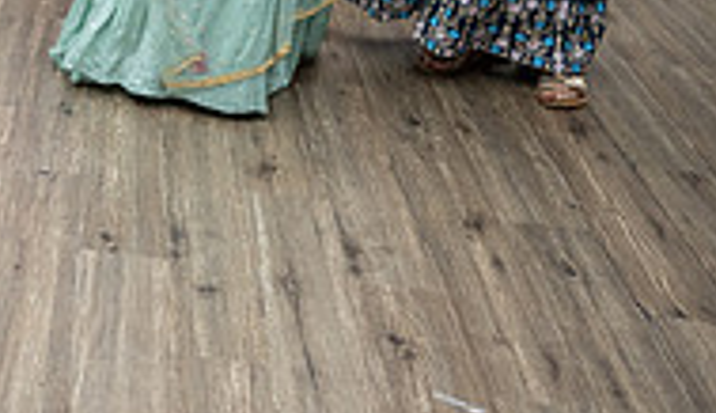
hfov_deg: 23.2
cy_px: -125
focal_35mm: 77
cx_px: -296
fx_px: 1471
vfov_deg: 15.2
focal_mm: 24
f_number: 3.5
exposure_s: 1/160
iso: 1000
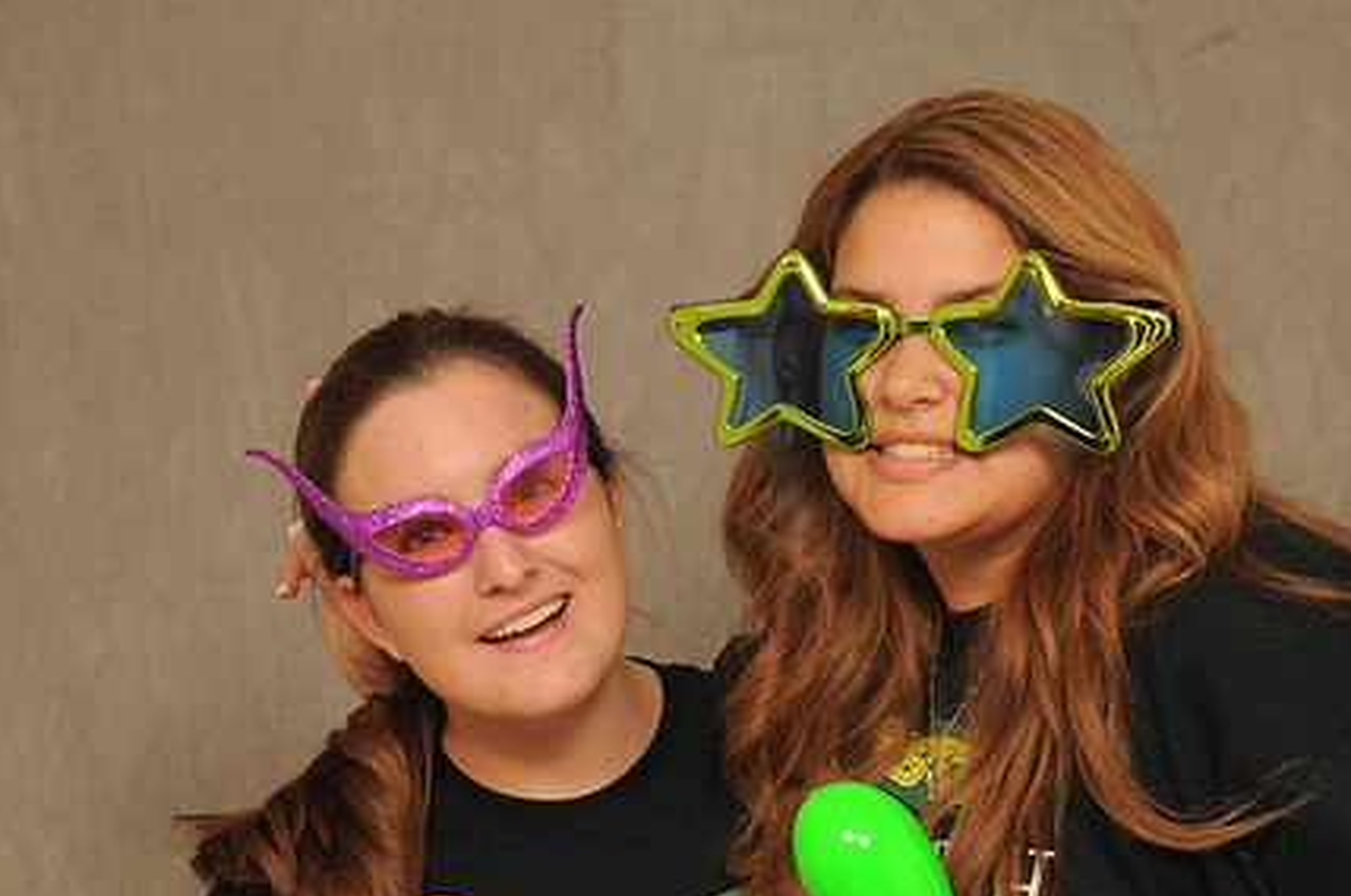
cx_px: 833
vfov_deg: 10.8
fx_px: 4721
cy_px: 604
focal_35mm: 126
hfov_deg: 16.3
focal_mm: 62
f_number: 6.3
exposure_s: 1/125
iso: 200
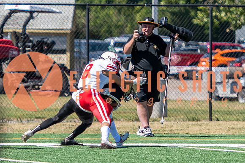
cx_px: 114
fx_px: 4556
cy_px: 78
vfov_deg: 2.1
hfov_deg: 3.1
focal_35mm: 669
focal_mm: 145
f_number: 2.8
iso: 160
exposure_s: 1/3200
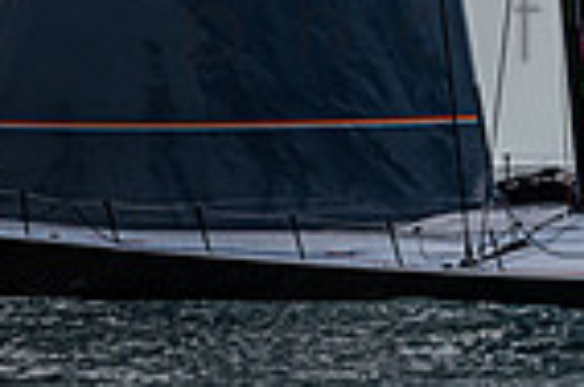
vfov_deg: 0.9
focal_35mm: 1503
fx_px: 24327
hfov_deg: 1.4
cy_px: -298
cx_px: 1353
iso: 400
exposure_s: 1/2000
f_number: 5.6
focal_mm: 300
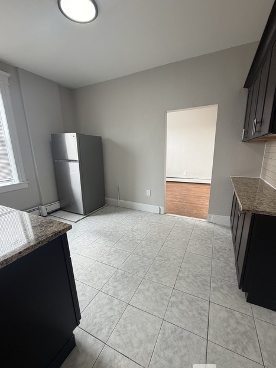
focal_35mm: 15
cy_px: 190
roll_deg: +1.8
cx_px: 141
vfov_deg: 98.1
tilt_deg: -13.7
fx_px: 160
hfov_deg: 81.7
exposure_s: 1/120
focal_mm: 2.22
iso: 125
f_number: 2.2
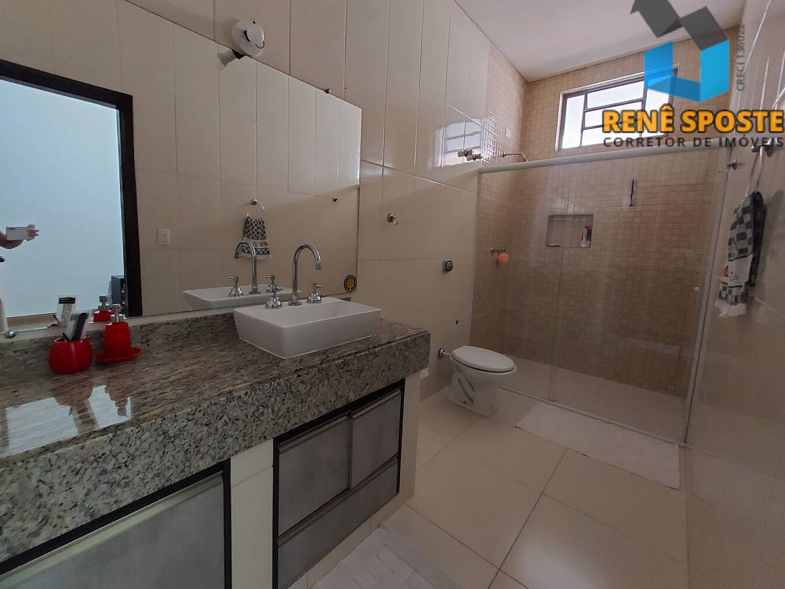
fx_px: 318
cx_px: 383
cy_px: 287
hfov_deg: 102.0
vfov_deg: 85.7
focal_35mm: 14
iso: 640
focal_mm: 1.74
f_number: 2.2
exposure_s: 1/20
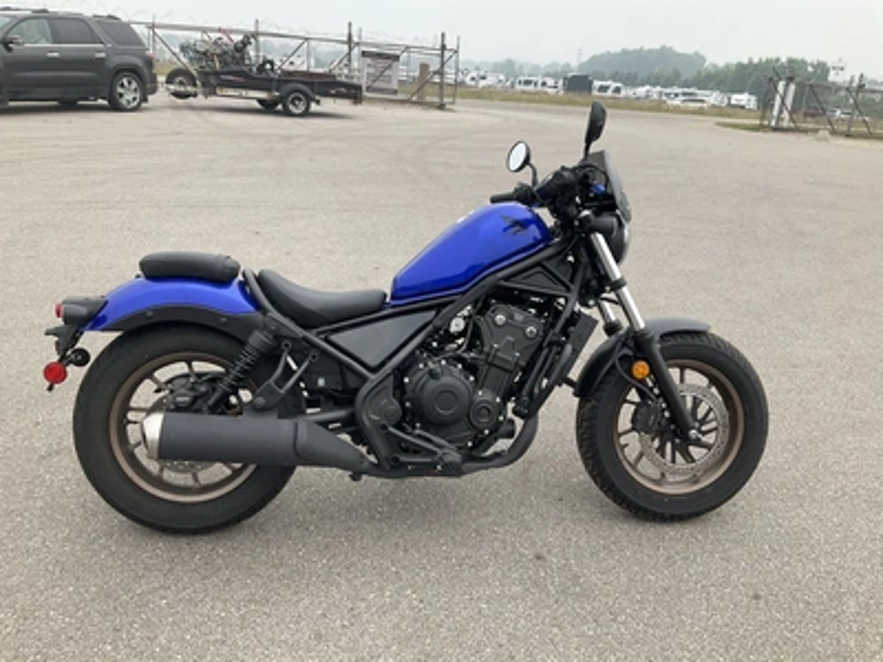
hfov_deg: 61.7
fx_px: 740
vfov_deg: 48.2
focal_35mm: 29
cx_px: 442
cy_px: 331
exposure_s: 1/855
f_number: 1.8
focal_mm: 3
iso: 25
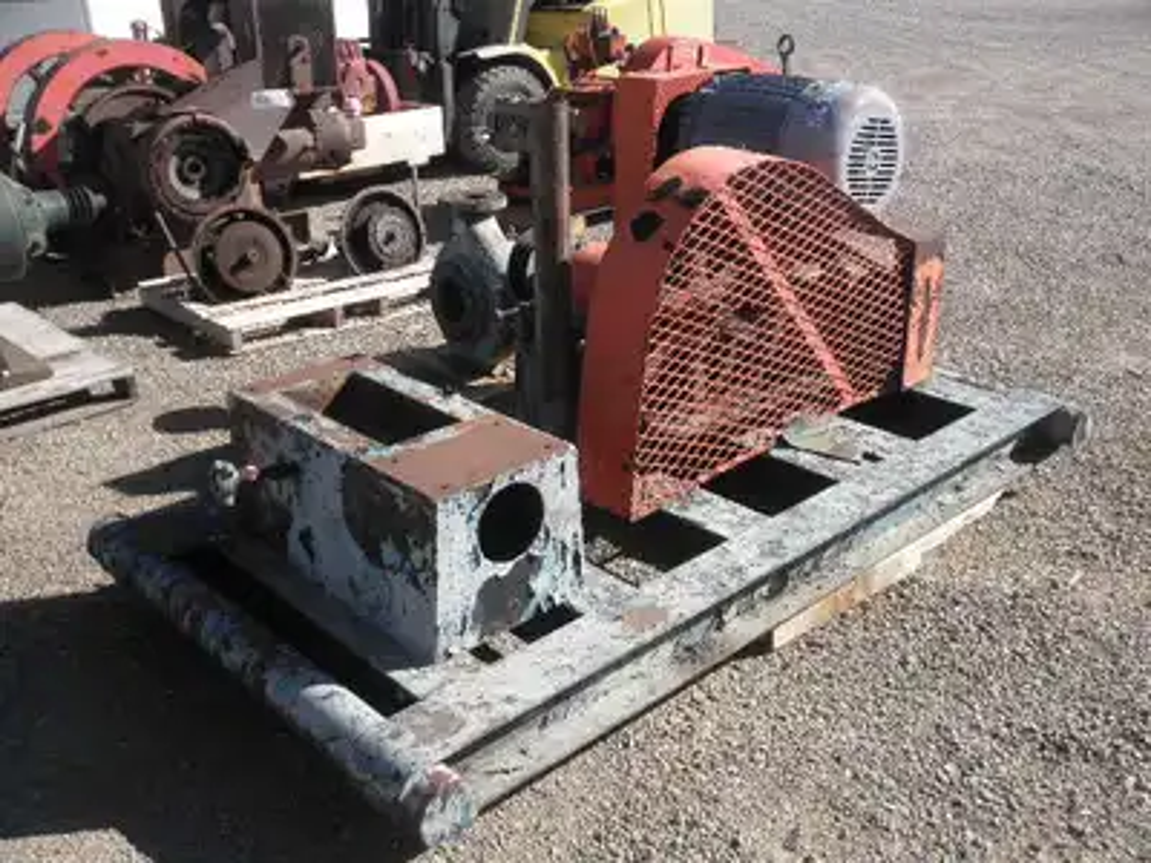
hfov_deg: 52.6
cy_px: 432
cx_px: 576
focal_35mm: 35
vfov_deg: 40.7
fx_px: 1164
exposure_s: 1/80
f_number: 9.1
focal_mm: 6.1
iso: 64
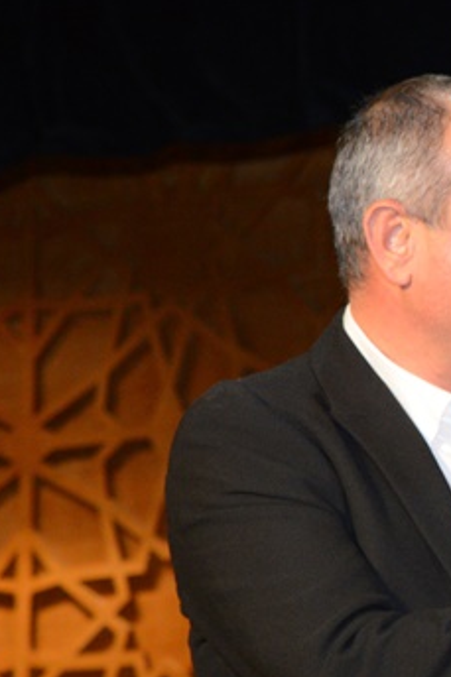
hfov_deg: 5.5
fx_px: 4646
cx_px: 831
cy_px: 426
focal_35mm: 247
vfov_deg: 8.3
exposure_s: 1/100
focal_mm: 85
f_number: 8
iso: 2200
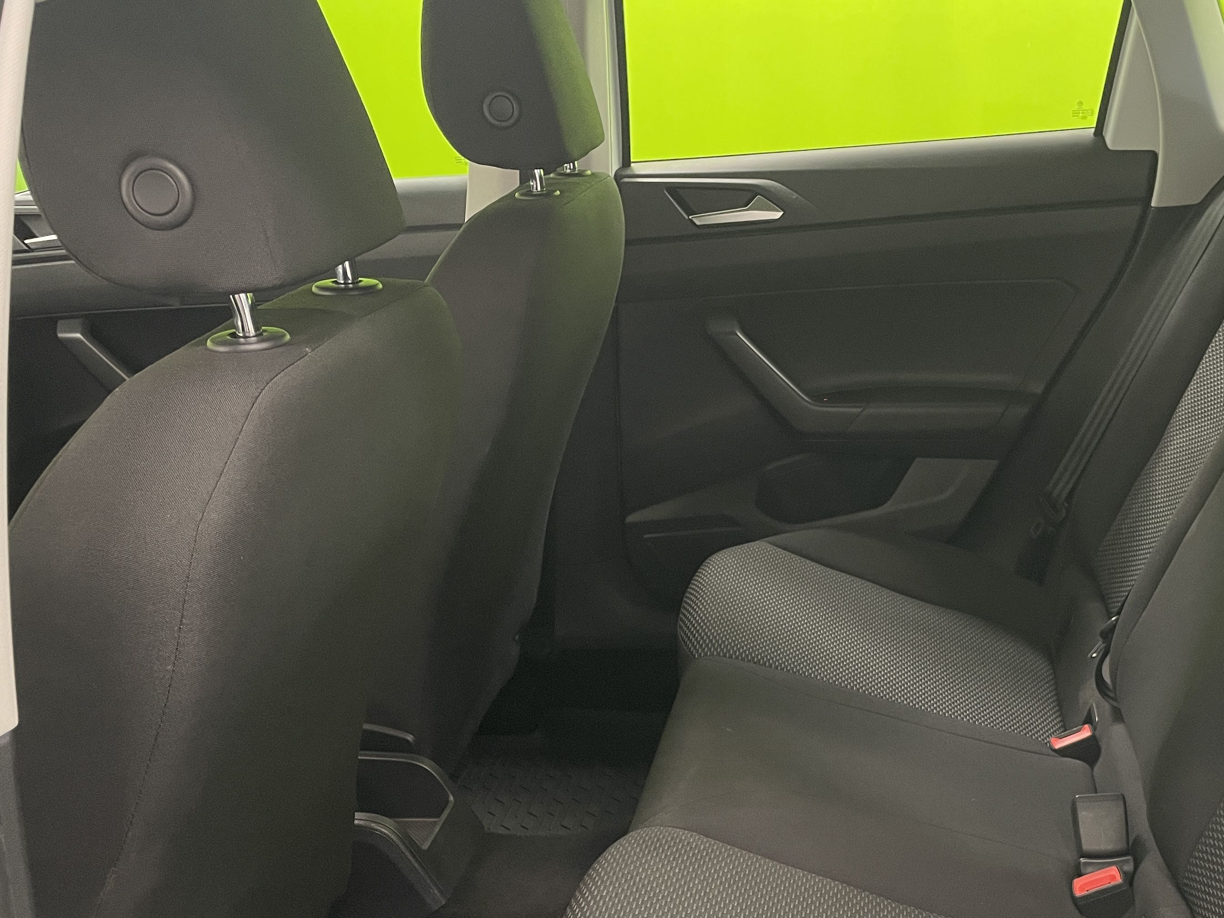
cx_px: 809
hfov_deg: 47.1
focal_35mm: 39
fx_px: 1379
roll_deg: +1.6
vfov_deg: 36.2
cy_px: 660
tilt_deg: -25.7
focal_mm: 4.2
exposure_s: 1/50
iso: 160
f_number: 1.6
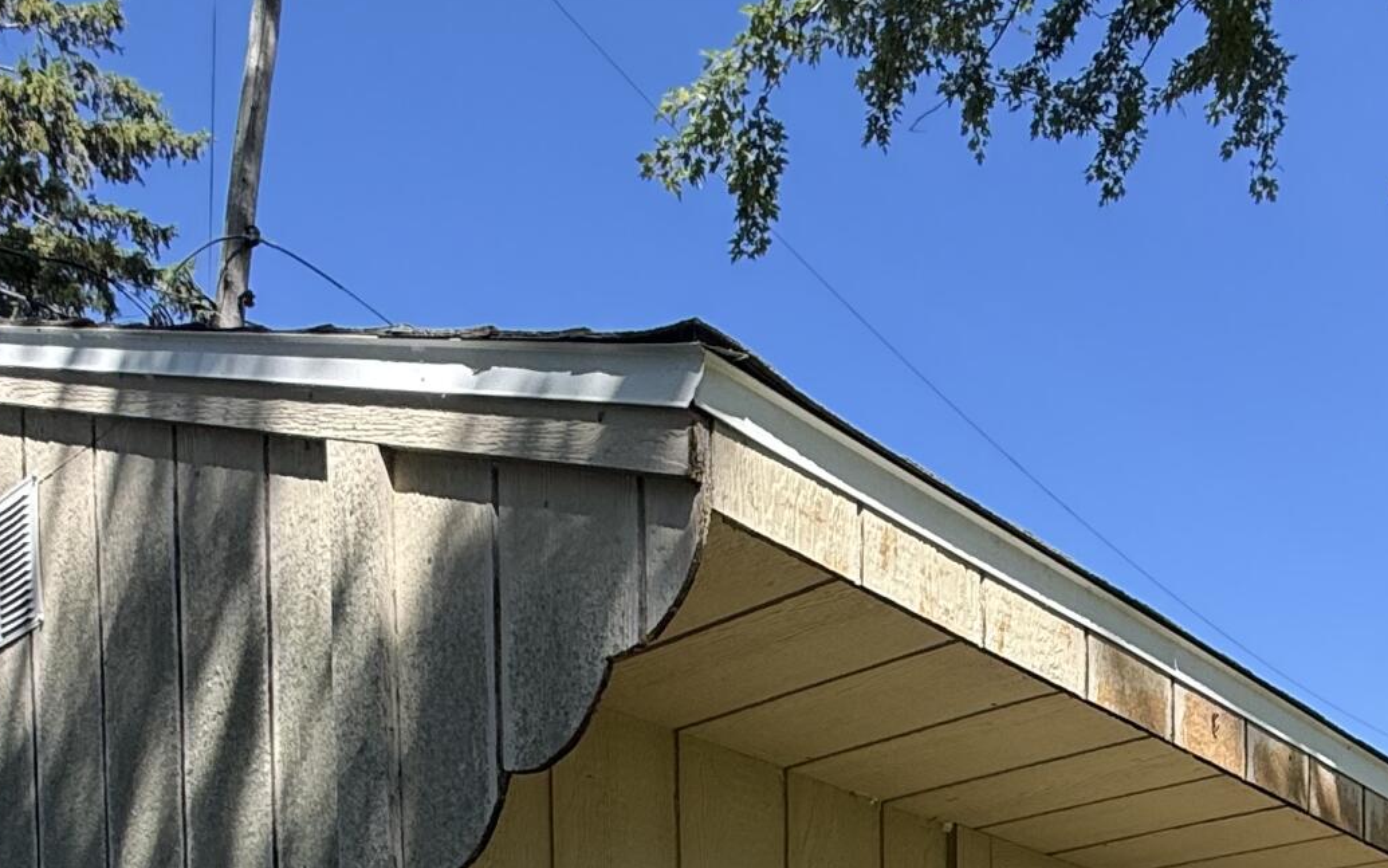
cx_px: 833
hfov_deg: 46.0
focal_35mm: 43
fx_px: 1627
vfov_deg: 23.7
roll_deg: +0.8
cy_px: 1307
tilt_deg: -1.8
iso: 50
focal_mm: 2.22
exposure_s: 1/1017
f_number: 2.2
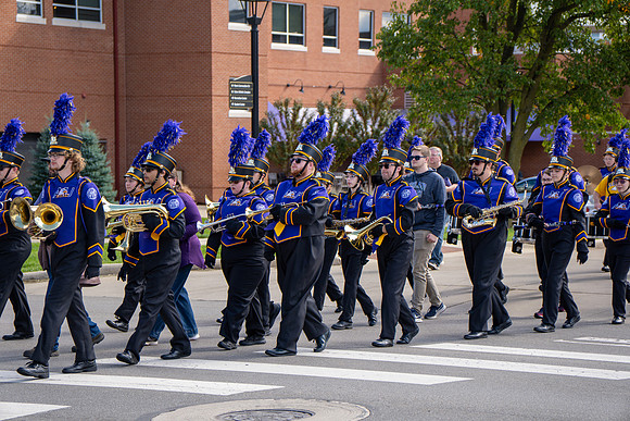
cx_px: 315
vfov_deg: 13.0
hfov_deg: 19.5
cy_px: 210
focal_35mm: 105
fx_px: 1838
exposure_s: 1/400
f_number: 2.8
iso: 100
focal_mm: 70
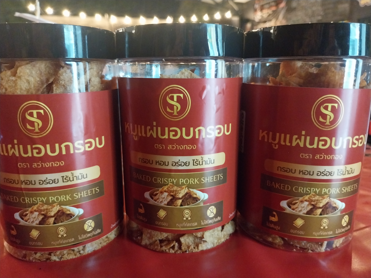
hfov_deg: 67.3
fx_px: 279
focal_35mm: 26
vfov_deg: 53.1
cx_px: 186
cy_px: 139
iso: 1250
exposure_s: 1/20
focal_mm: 4
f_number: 1.8
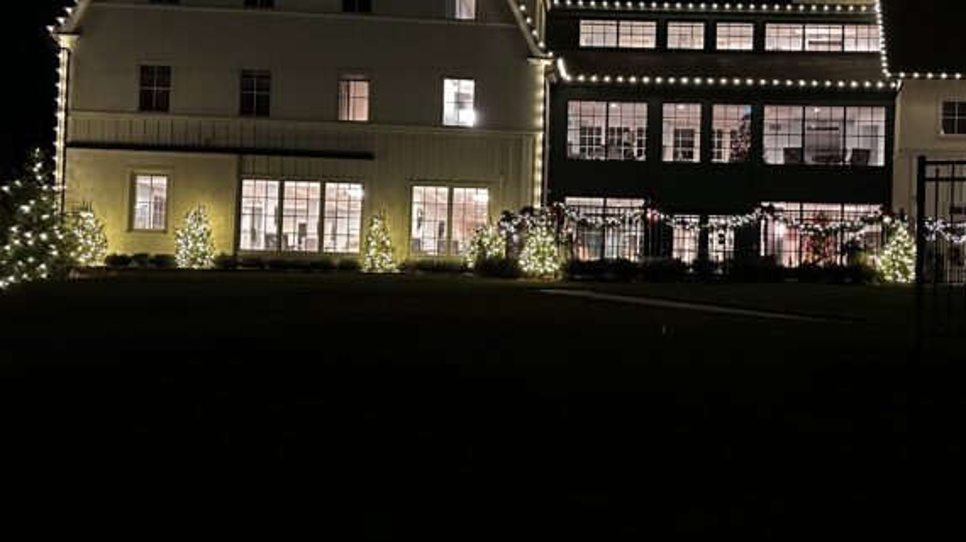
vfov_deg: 25.4
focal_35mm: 47
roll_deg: -2.0
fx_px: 1203
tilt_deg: +1.7
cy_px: 269
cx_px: 717
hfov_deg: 42.5
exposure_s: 1/30
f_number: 1.78
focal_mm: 6.86
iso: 1000
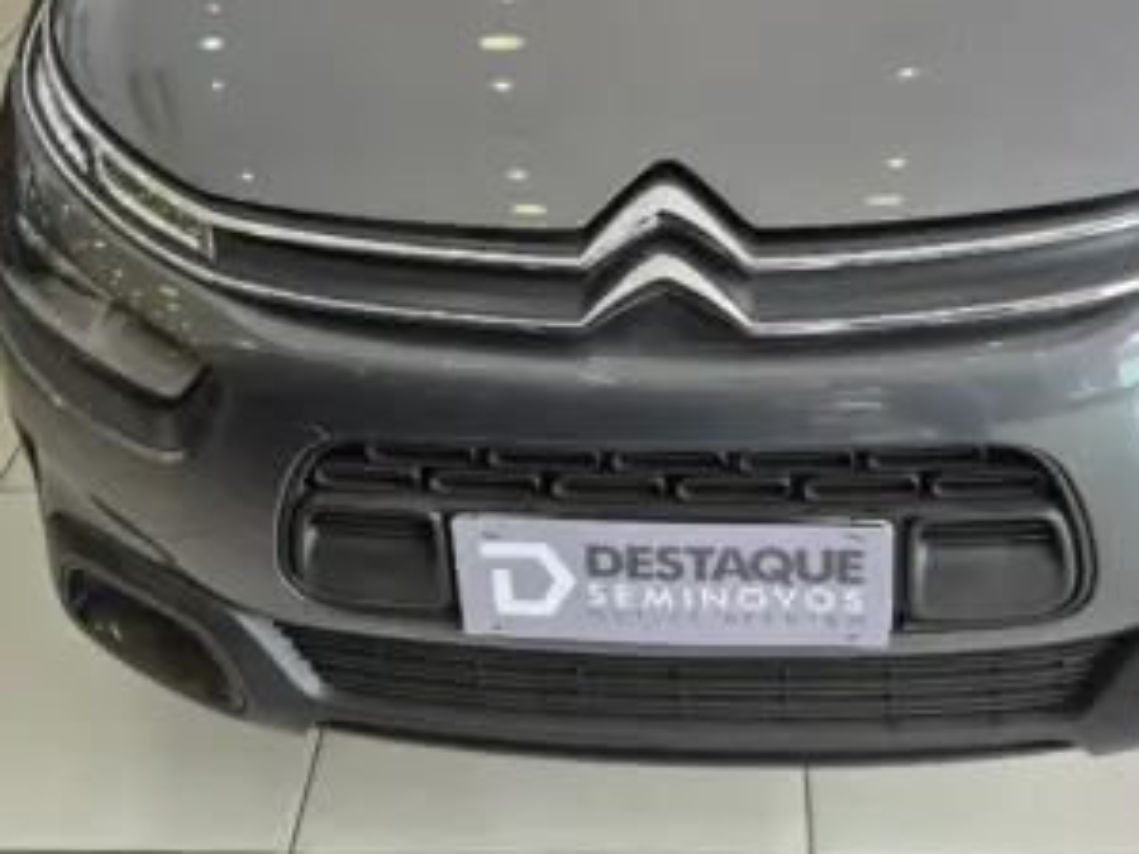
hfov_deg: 41.2
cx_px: 623
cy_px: 27
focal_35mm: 46
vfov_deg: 29.7
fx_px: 1514
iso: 125
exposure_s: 1/180
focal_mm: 5.4
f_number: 1.8
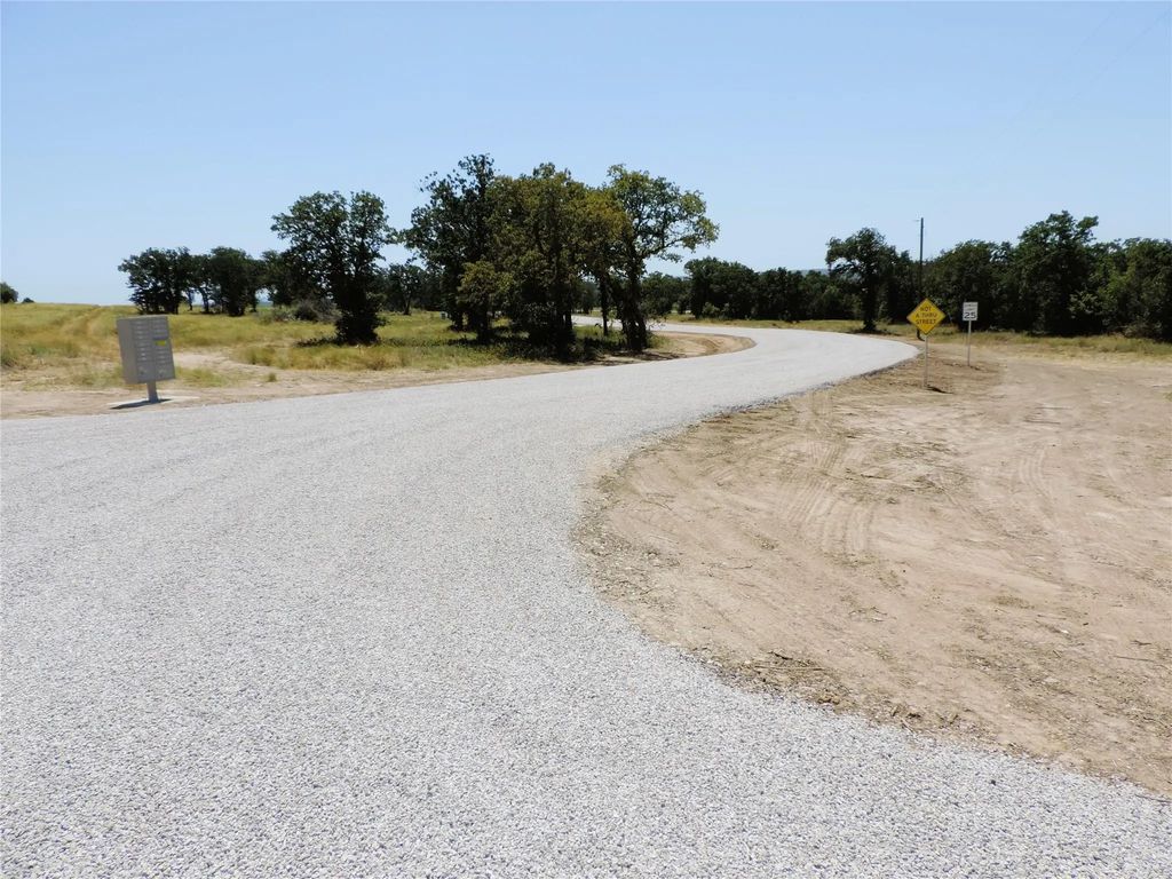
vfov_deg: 56.8
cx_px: 586
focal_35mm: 24
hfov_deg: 71.6
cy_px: 440
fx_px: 813
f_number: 3.3
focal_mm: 4.3
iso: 80
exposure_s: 1/1250
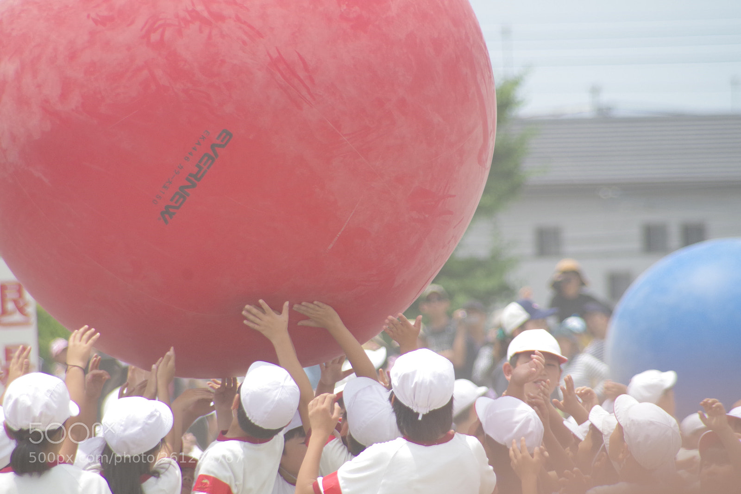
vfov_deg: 3.1
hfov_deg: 4.6
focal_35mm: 450
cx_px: 370
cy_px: 247
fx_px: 9260
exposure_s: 1/800
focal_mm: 300
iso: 400
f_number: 7.1
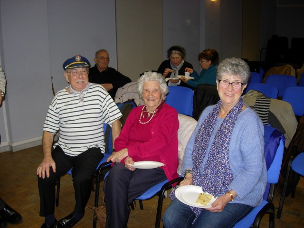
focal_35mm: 38
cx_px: 152
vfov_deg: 37.7
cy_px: 114
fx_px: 334
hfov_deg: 49.0
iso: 79
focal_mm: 7.8
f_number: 2.8
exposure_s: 1/64
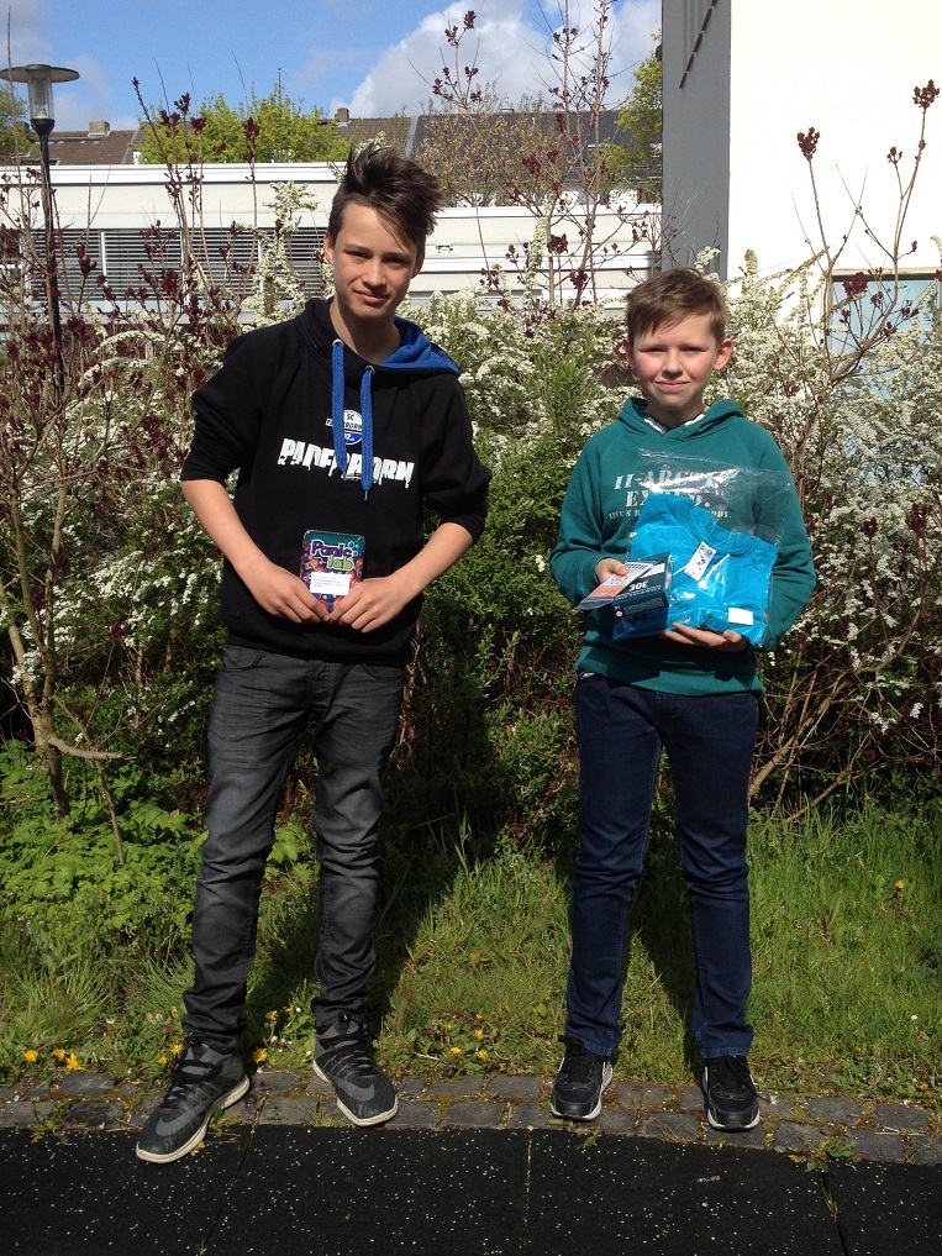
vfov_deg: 52.6
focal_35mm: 35
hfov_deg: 40.7
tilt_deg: -8.1
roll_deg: +0.0
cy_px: 628
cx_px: 471
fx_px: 1270
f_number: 2.4
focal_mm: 4.28
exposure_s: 1/1577
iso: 50
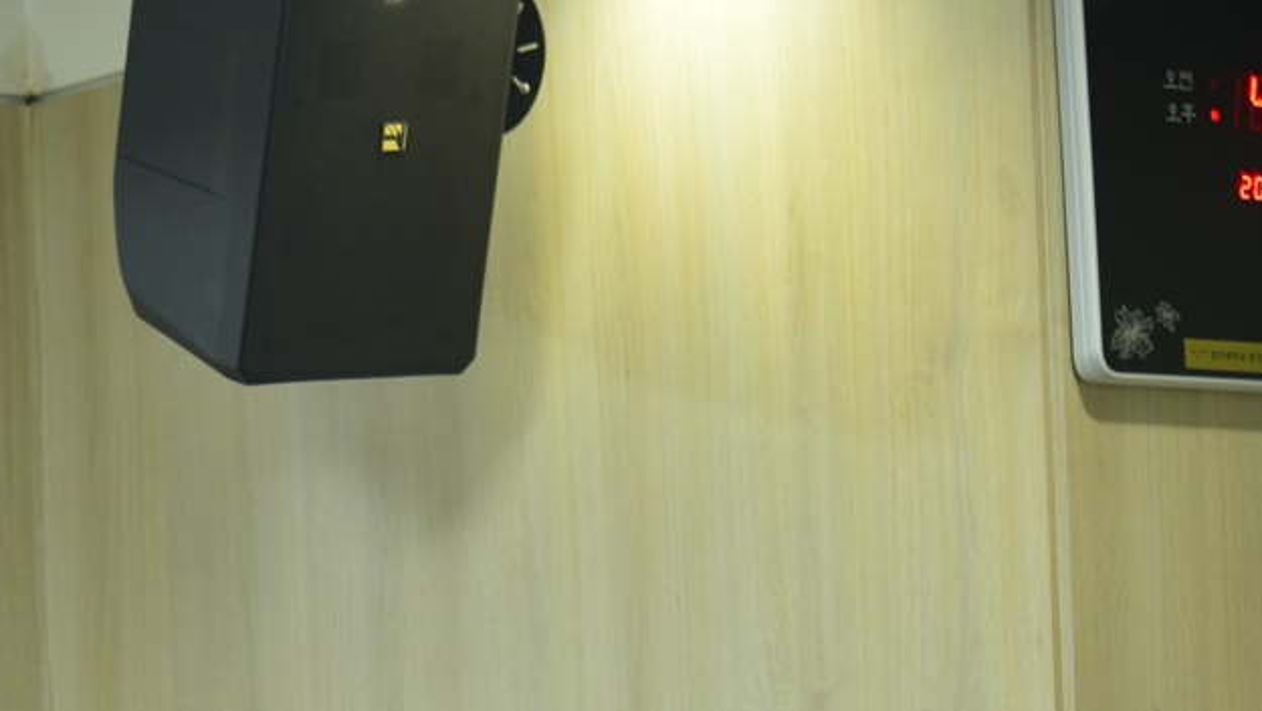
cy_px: 1044
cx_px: -113
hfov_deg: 9.4
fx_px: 7632
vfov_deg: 5.3
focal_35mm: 228
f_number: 4
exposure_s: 1/60
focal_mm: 85
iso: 800
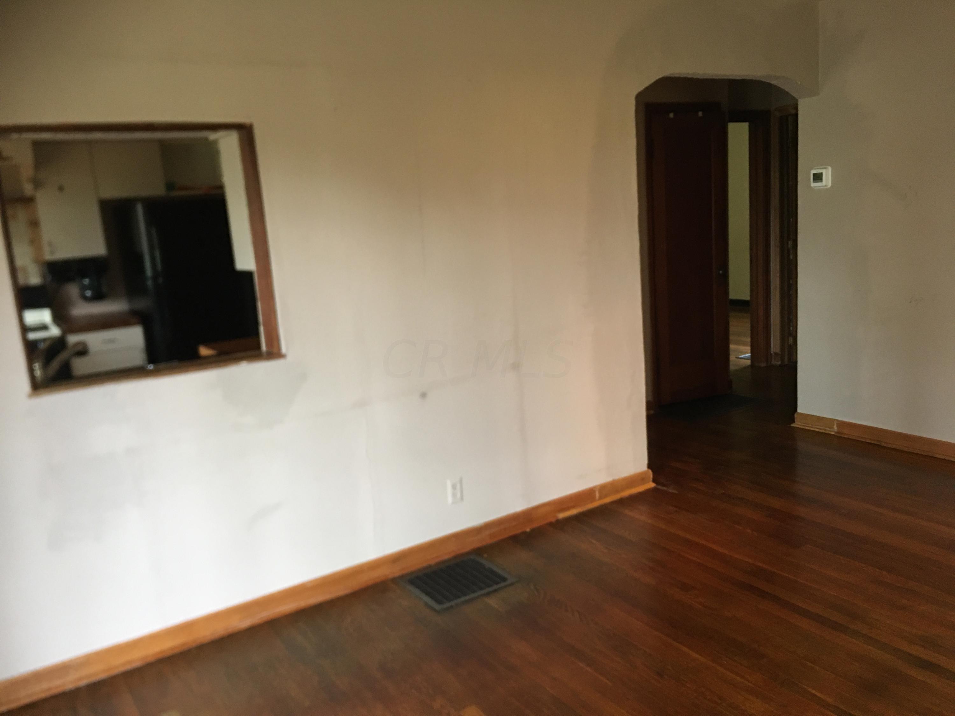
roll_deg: +3.8
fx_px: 800
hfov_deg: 61.7
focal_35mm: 29
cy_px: 358
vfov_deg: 48.2
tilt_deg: -9.0
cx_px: 478
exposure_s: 1/15
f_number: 2.2
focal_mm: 4.15
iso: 80
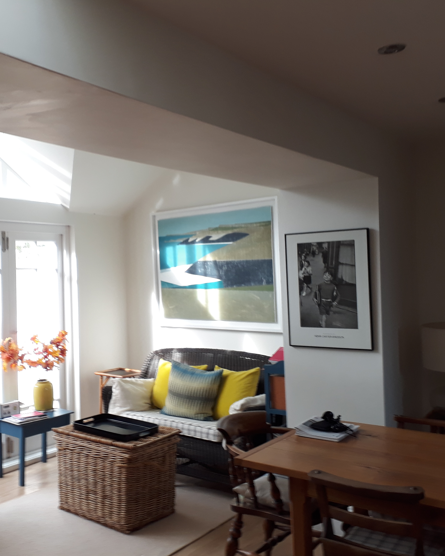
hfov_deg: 40.3
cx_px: 125
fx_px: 593
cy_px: 277
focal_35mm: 36
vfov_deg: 50.3
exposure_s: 1/50
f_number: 1.9
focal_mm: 3.6
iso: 40
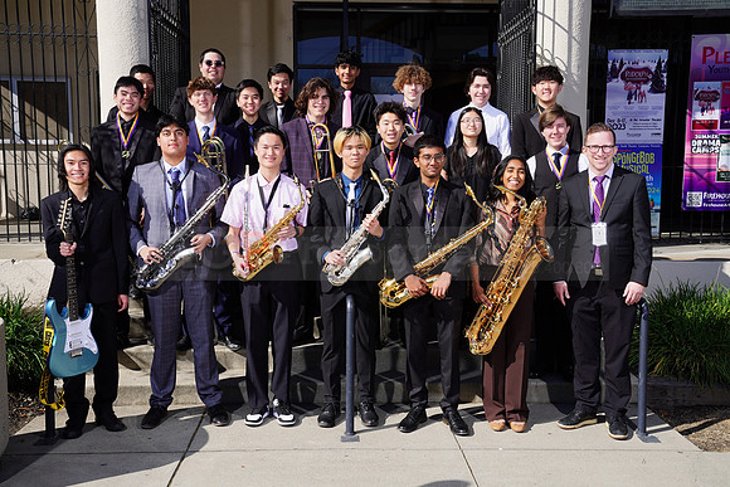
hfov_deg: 50.7
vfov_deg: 35.1
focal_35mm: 38
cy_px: 244
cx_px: 365
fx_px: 771
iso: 100
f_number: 10
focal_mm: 38
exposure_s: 1/250
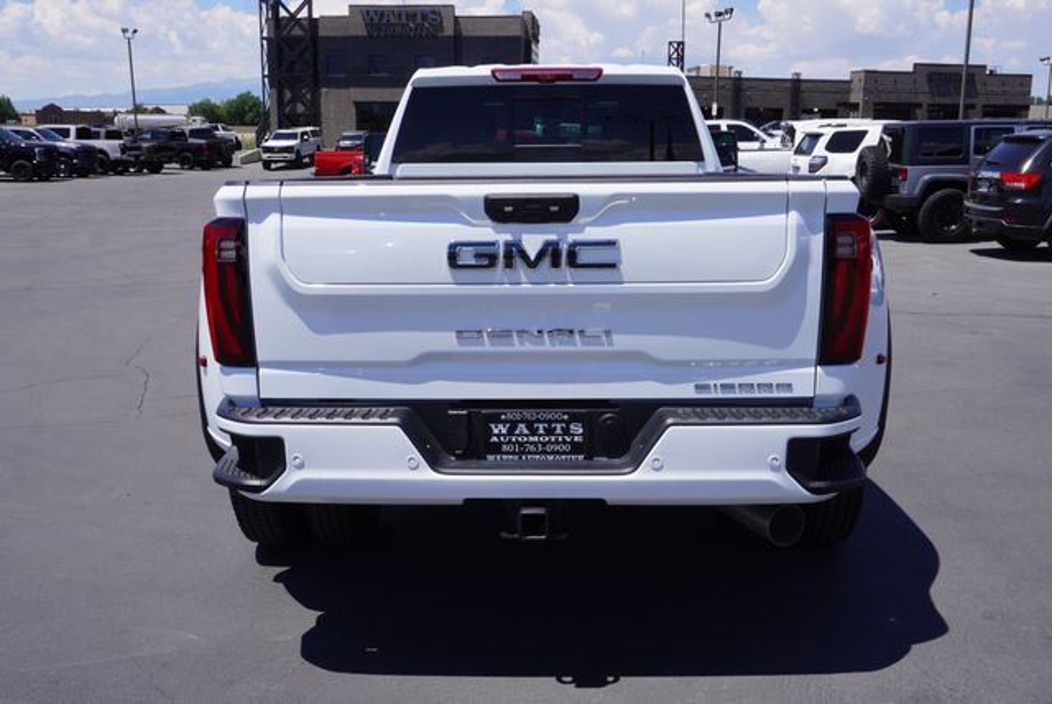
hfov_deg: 55.1
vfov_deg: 38.4
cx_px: 526
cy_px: 352
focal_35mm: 34
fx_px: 1009
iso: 100
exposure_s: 1/200
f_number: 10
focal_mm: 23
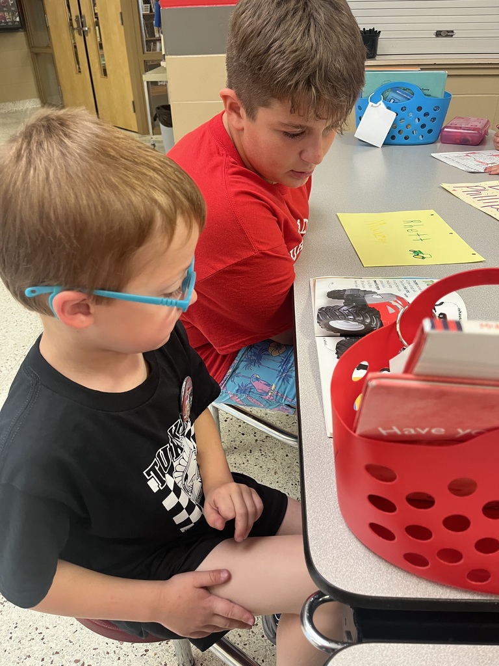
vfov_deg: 67.3
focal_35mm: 26
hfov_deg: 53.1
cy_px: 333
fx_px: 500
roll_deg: +2.6
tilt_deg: -32.8
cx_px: 250
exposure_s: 1/60
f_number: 1.6
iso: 160
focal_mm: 5.1
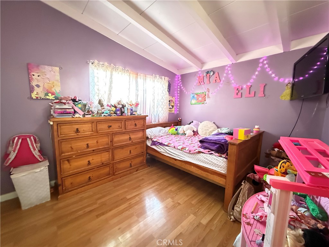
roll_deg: -1.4
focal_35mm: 14
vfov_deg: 85.7
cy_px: 124
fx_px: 133
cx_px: 164
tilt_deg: -7.3
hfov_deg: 102.1
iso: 1600
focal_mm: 2.22
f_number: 2.2
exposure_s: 1/30
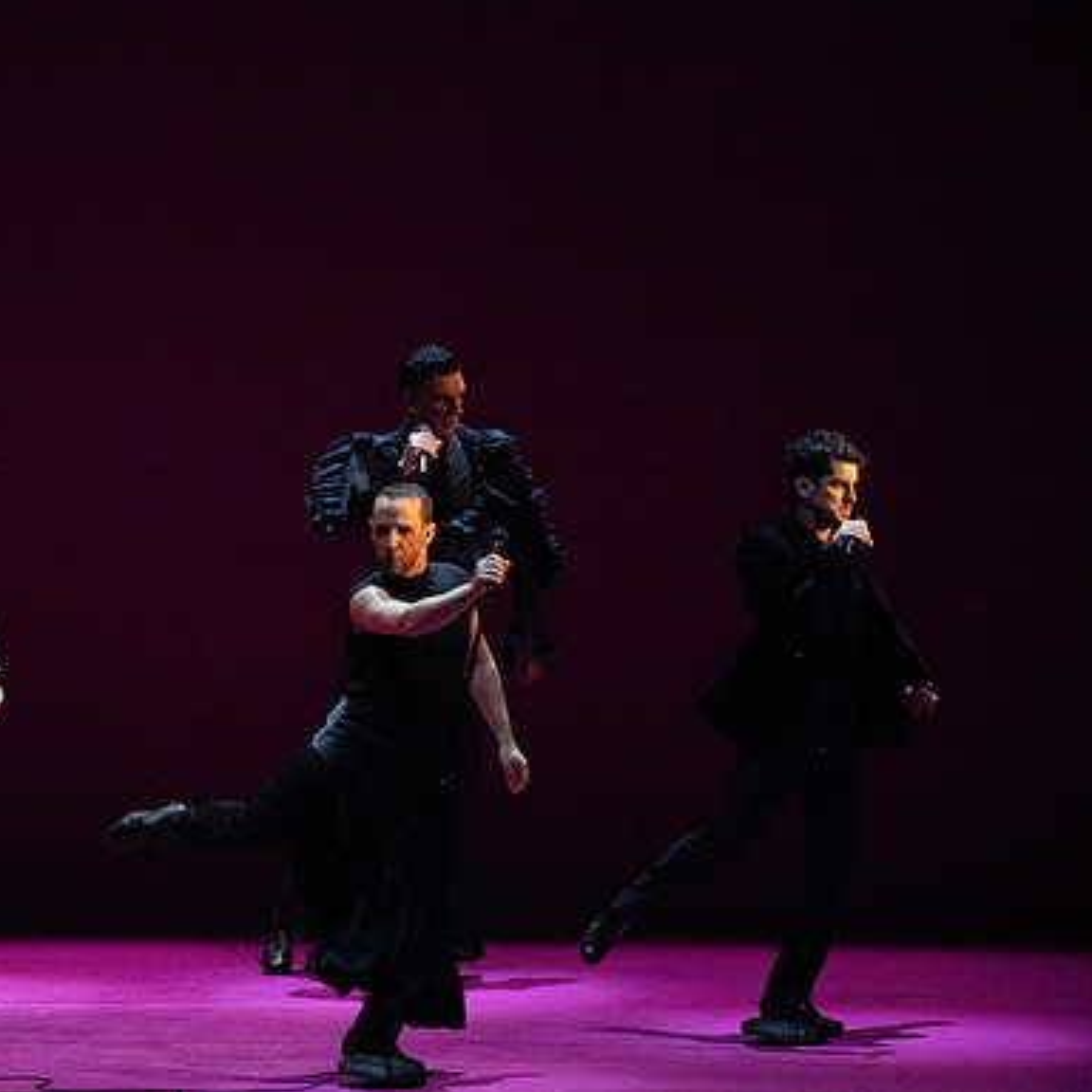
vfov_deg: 5.0
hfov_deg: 5.0
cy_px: 547
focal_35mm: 352
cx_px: 401
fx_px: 12563
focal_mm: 274
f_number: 5.6
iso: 25600
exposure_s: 1/320
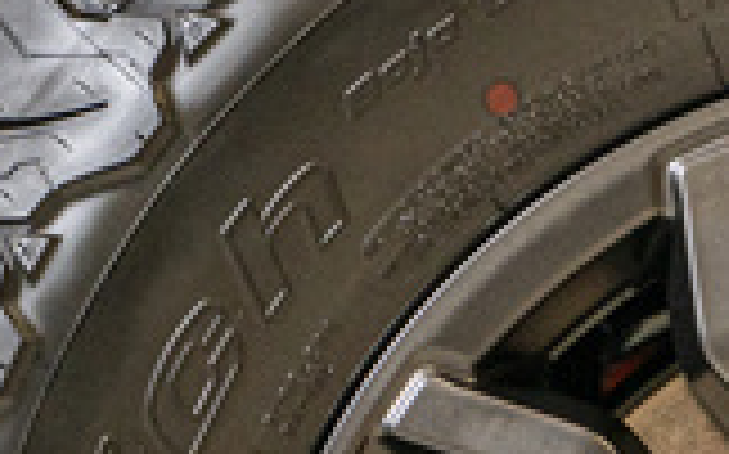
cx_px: 1010
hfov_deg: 4.3
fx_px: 9609
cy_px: 805
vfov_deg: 2.7
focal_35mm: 484
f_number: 4
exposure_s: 1/125
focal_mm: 75
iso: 320
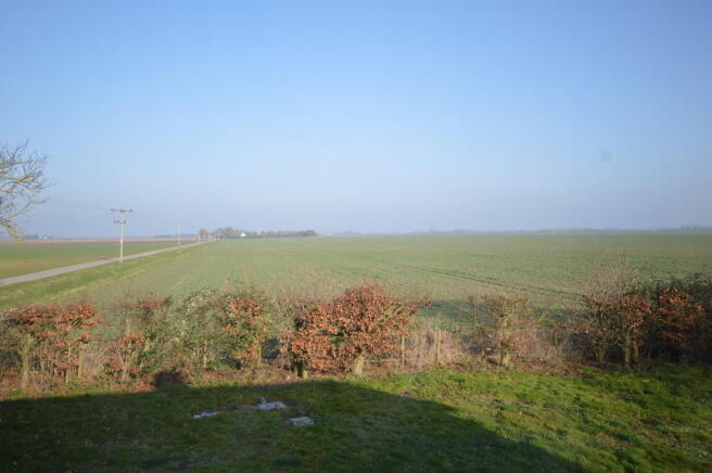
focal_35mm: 30
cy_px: 236
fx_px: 593
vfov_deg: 43.5
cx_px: 356
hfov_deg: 62.0
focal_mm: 20
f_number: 6.3
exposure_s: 1/160
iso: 100
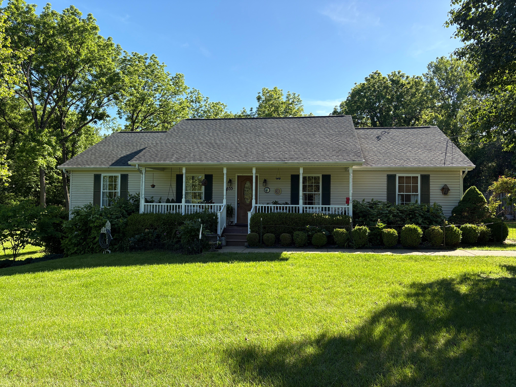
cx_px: 258
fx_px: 388
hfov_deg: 67.3
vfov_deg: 53.1
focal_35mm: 26
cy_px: 194
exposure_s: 1/1484
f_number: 1.6
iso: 64
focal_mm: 5.96
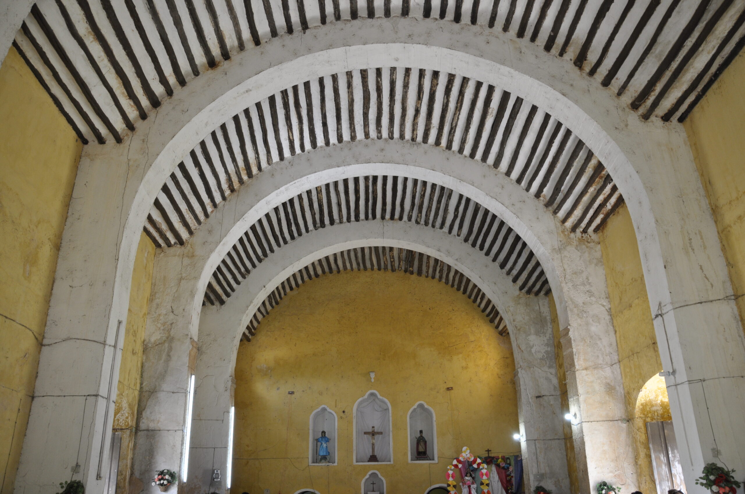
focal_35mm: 27
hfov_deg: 67.4
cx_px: 372
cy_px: 247
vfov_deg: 47.8
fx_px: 558
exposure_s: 1/30
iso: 500
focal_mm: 18
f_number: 5.6
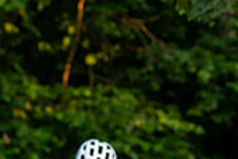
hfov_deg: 4.6
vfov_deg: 3.1
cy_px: 122
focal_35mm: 449
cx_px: -28
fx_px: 2968
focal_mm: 96
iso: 1000
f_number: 3.5
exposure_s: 1/800
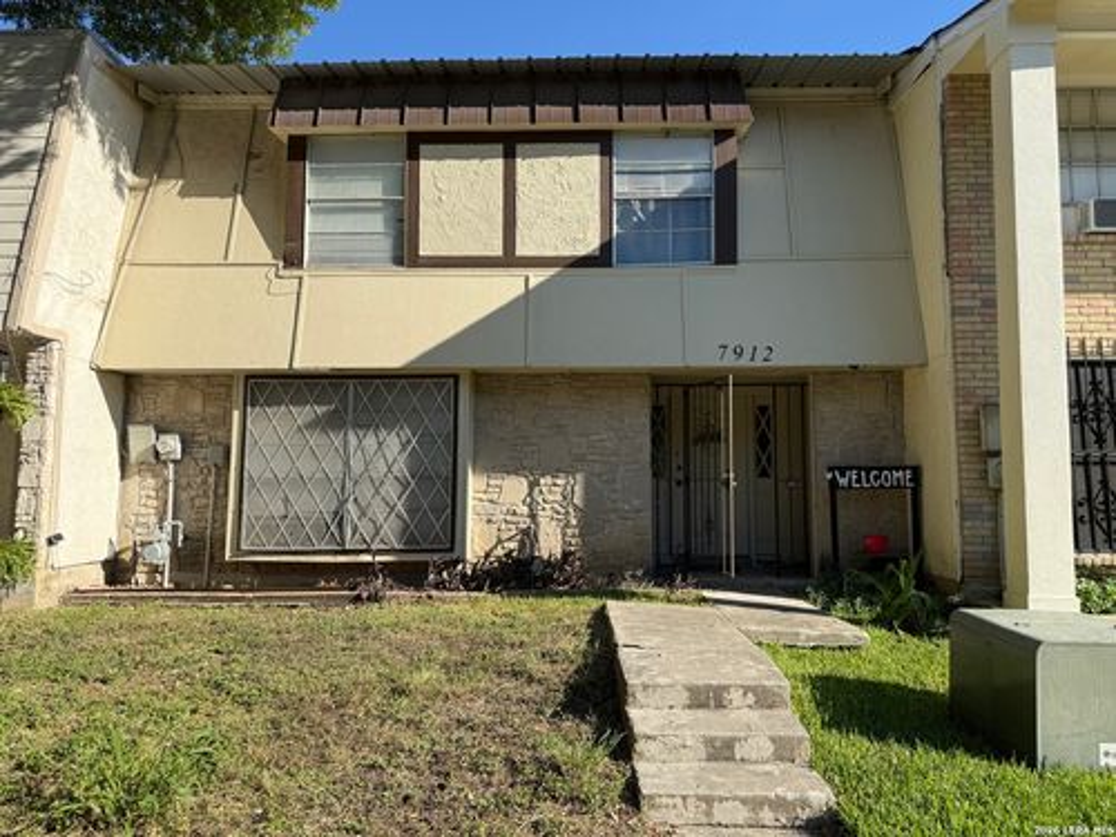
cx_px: 558
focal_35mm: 24
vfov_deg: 56.8
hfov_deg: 71.6
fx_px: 774
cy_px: 418
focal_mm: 6.76
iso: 80
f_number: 1.78
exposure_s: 1/3425
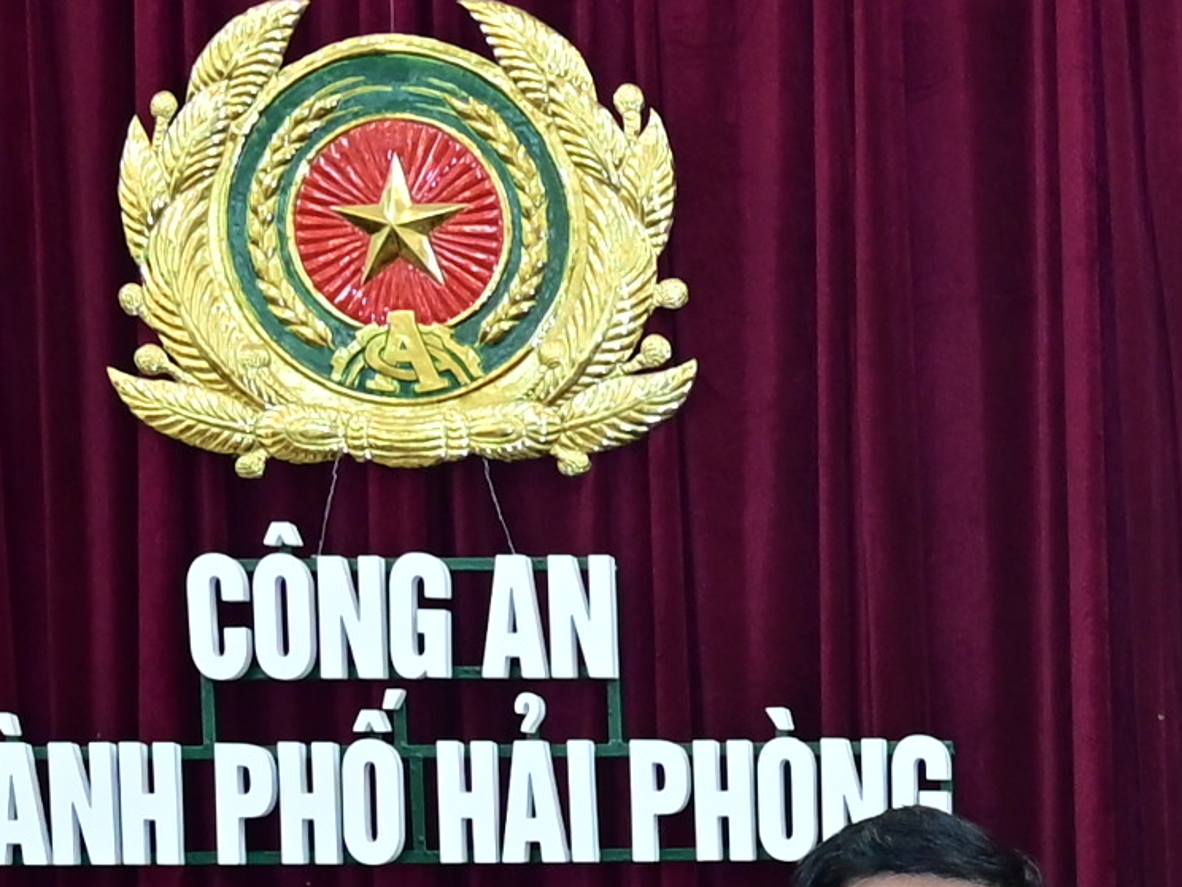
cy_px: 1725
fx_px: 5495
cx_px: 2485
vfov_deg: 8.8
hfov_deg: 11.0
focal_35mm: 161
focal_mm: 27.5
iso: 1250
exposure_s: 1/125
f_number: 4
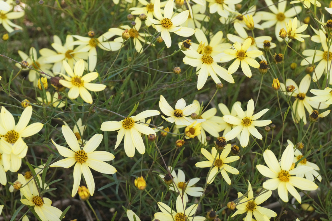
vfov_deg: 16.6
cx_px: 166
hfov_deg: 24.6
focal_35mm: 82
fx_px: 761
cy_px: 110
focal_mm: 55
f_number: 11
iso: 2000
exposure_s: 1/500
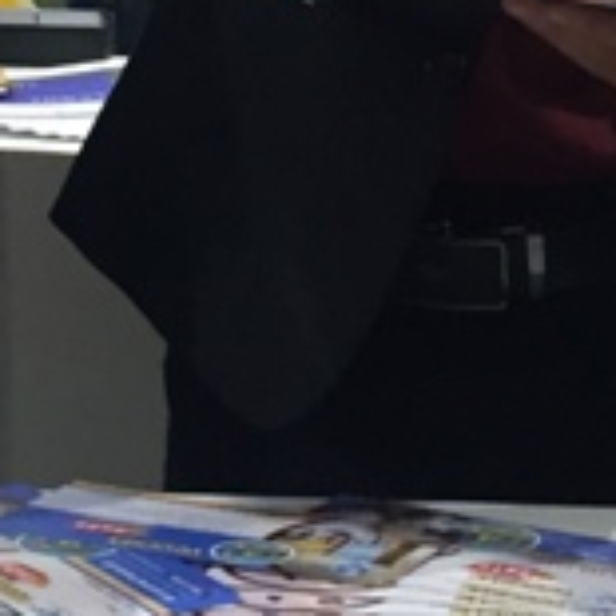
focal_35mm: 169
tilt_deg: -5.9
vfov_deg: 10.2
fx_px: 3402
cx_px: 310
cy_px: -103
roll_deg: -3.0
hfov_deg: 10.3
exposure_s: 1/33
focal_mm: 4.15
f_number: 2.2
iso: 125
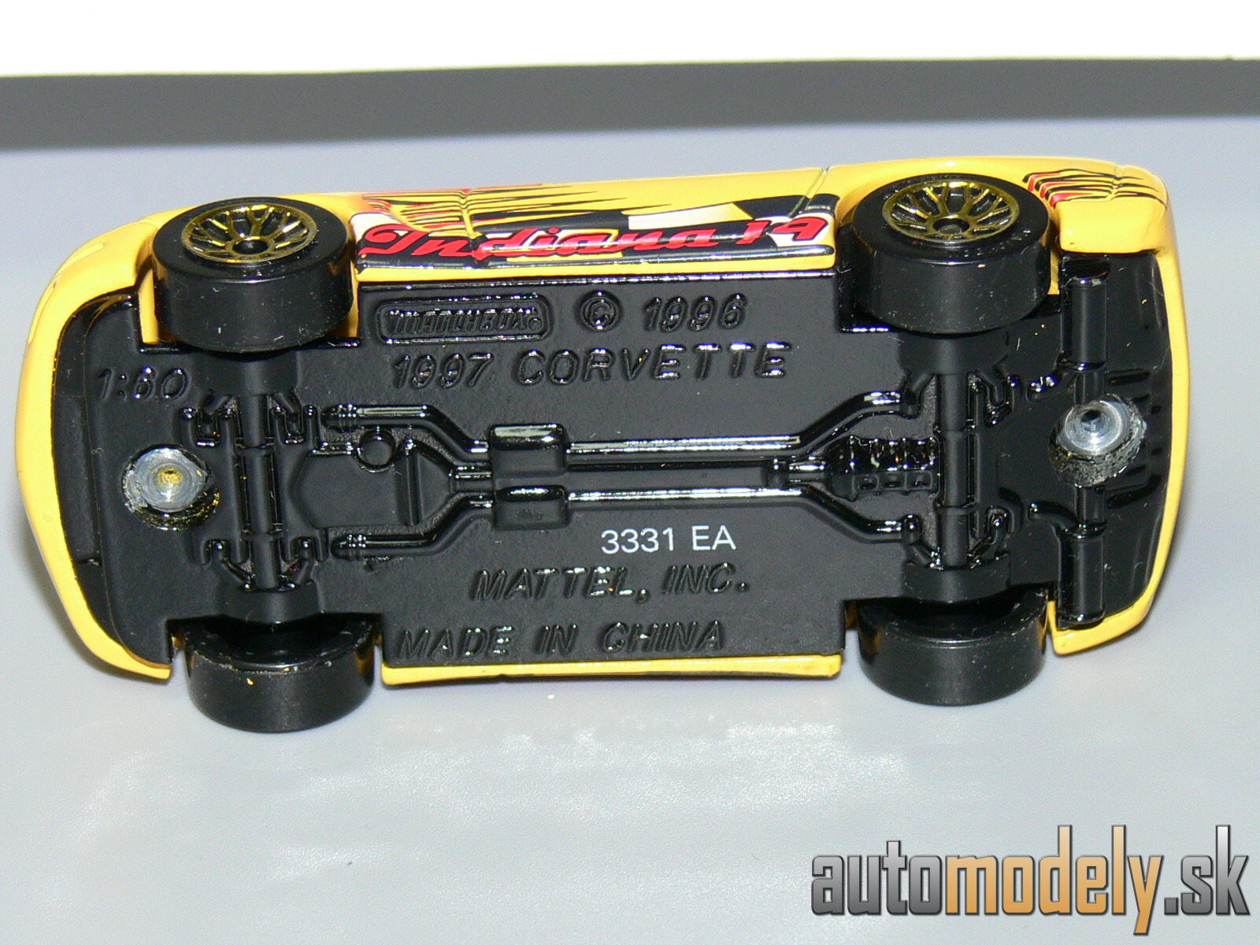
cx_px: 630
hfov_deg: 14.6
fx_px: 4914
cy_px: 472
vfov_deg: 11.0
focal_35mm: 135
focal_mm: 17.9
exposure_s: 1/30
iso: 100
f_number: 4
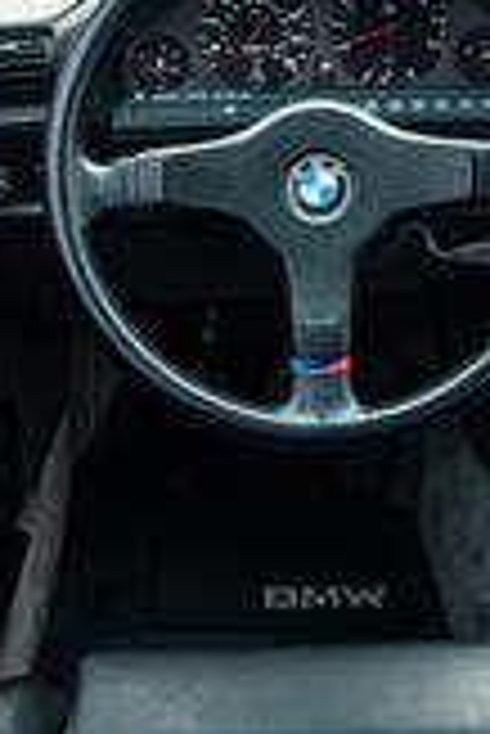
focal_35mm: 59
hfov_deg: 23.0
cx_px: 299
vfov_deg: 33.7
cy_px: 464
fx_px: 1202
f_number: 2.8
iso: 320
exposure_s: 1/100
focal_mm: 24
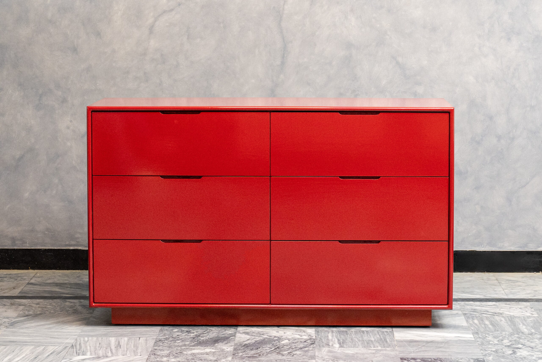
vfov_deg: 13.0
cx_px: 271
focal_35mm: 105
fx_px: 1581
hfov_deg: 19.5
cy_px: 181
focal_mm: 70
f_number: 5.6
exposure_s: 1/200
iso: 3200
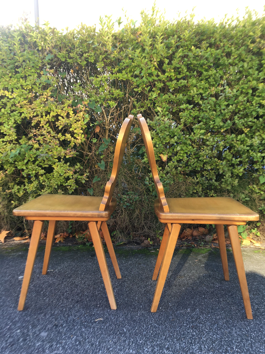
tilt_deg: -9.3
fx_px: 306
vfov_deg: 60.0
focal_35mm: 30
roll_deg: +0.7
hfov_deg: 46.8
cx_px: 135
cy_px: 182
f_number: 2.2
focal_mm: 4.15
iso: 25
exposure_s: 1/100
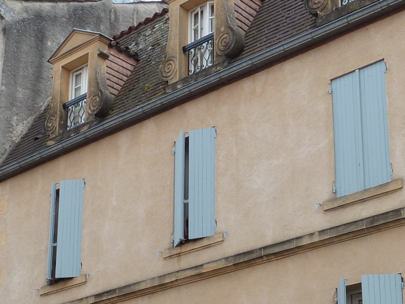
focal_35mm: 76
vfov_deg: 18.9
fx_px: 889
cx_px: 298
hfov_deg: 25.4
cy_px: 303
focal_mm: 4.1
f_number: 4
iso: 80
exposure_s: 1/320
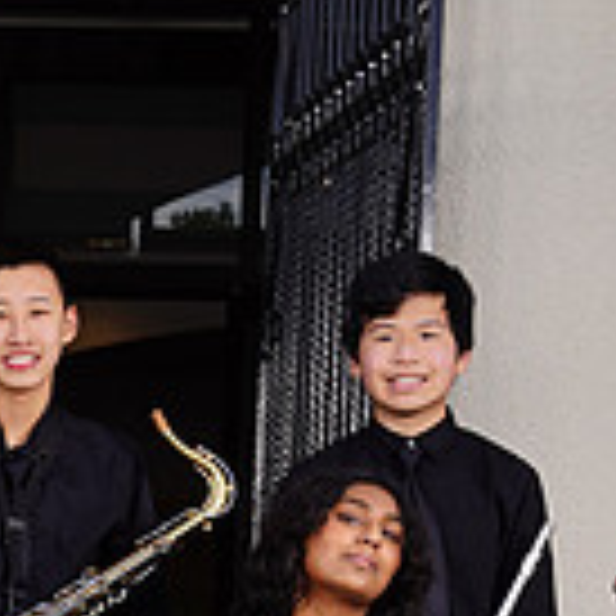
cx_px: -454
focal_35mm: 183
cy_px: 821
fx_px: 3684
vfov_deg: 9.4
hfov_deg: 9.2
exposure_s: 1/200
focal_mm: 51
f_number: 6.3
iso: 100
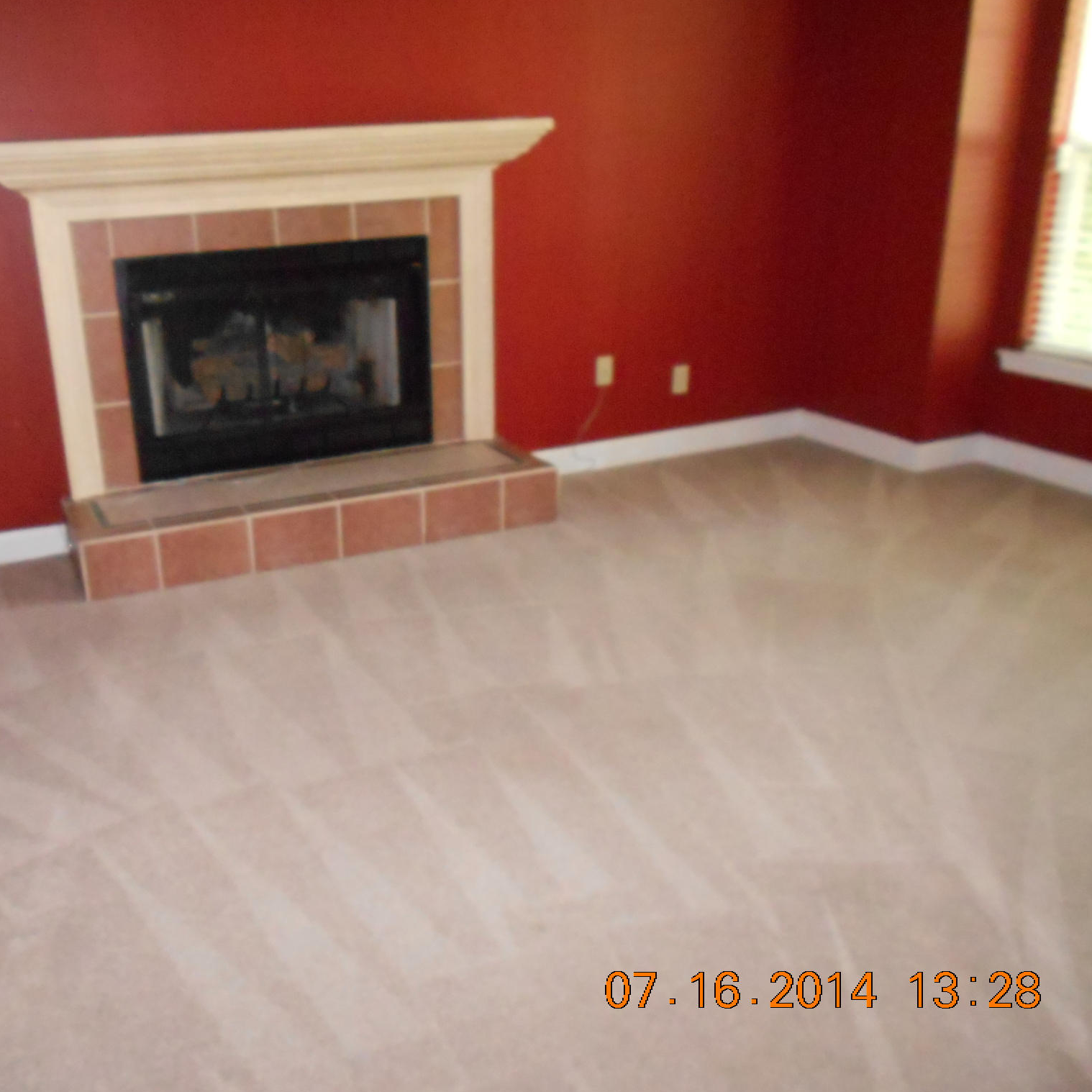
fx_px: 1106
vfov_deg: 52.5
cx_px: 385
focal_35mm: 31
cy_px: 549
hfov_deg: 51.8
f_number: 3.2
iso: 640
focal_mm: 4.6
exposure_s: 1/25
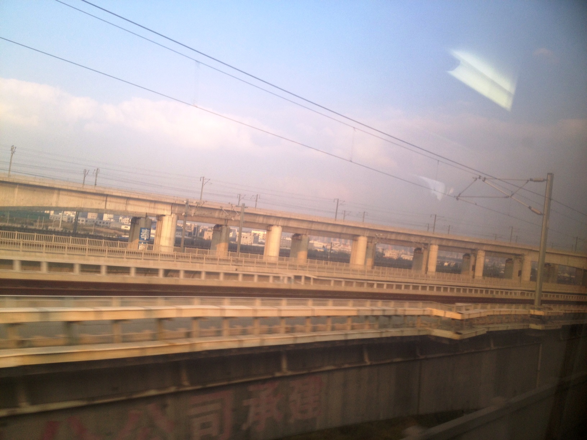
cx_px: 294
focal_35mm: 35
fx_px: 594
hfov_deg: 52.6
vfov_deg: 40.7
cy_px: 220
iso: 50
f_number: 2.4
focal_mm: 4.28
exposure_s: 1/236
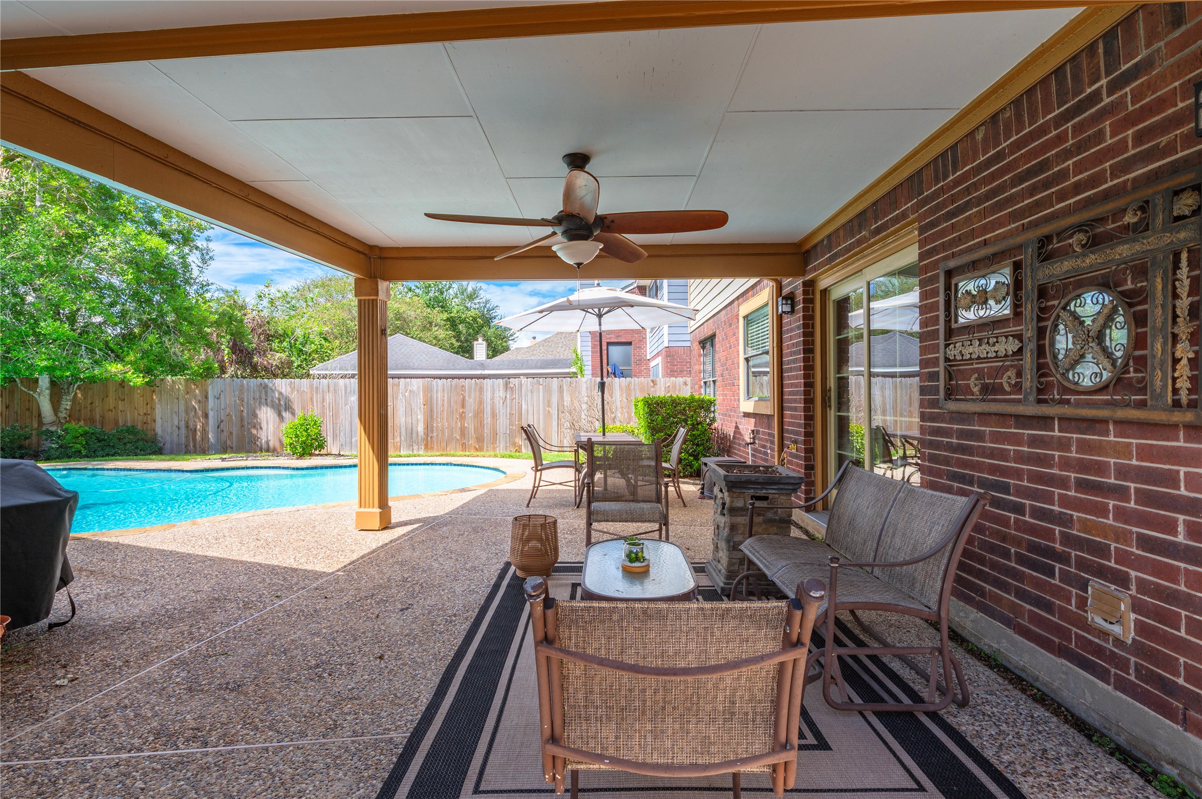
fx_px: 567
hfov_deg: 93.3
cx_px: 601
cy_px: 400
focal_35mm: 17
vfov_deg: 70.4
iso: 125
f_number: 14
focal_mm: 17
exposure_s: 1/50
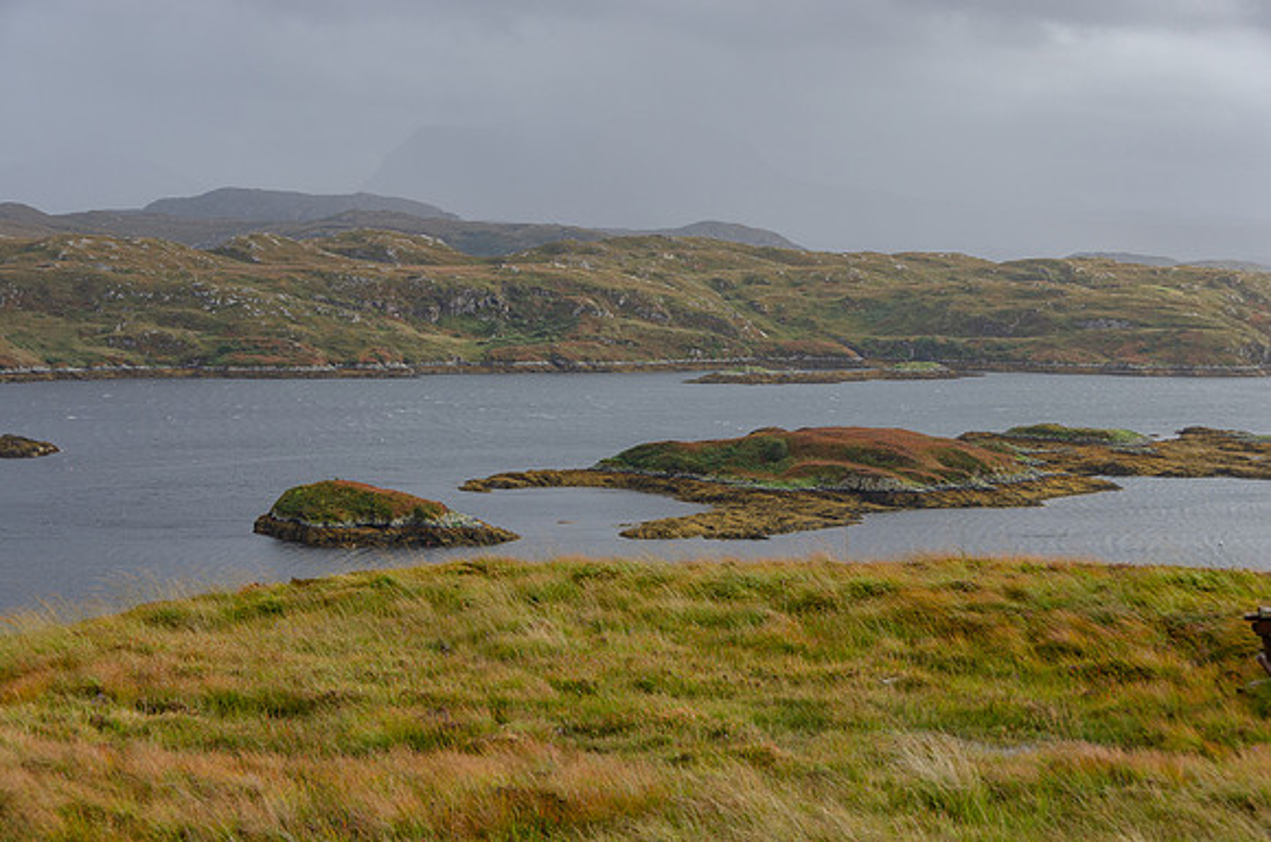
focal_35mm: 66
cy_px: 421
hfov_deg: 30.6
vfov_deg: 20.5
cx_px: 636
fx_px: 2325
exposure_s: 1/320
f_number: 6.3
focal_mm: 44
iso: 200
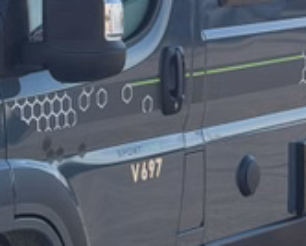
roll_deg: +0.3
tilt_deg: -4.6
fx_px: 2048
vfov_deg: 6.8
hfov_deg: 8.5
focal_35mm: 226
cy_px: 96
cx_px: -39
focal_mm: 6.76
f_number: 1.78
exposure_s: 1/2088
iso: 100
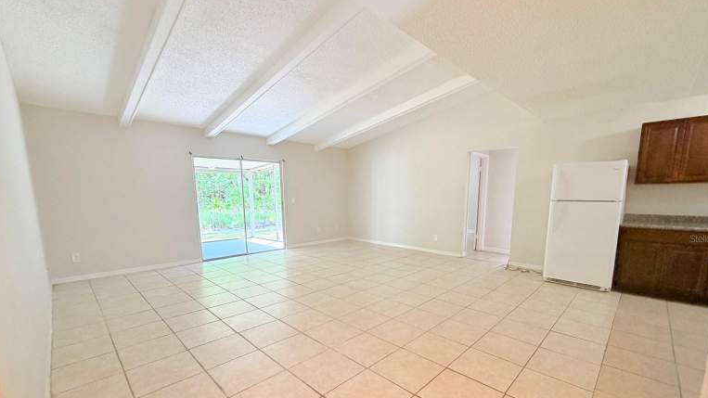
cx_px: 363
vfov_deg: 66.4
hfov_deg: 99.4
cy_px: 238
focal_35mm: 16
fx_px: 300
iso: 160
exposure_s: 1/60
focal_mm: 2.22
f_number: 2.2
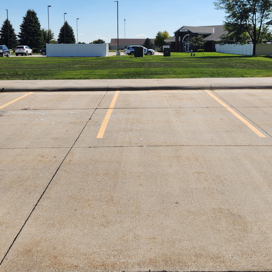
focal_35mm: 41
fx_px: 364
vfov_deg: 40.0
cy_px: 76
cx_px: 140
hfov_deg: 40.9
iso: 20
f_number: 1.8
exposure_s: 1/2851
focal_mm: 5.4
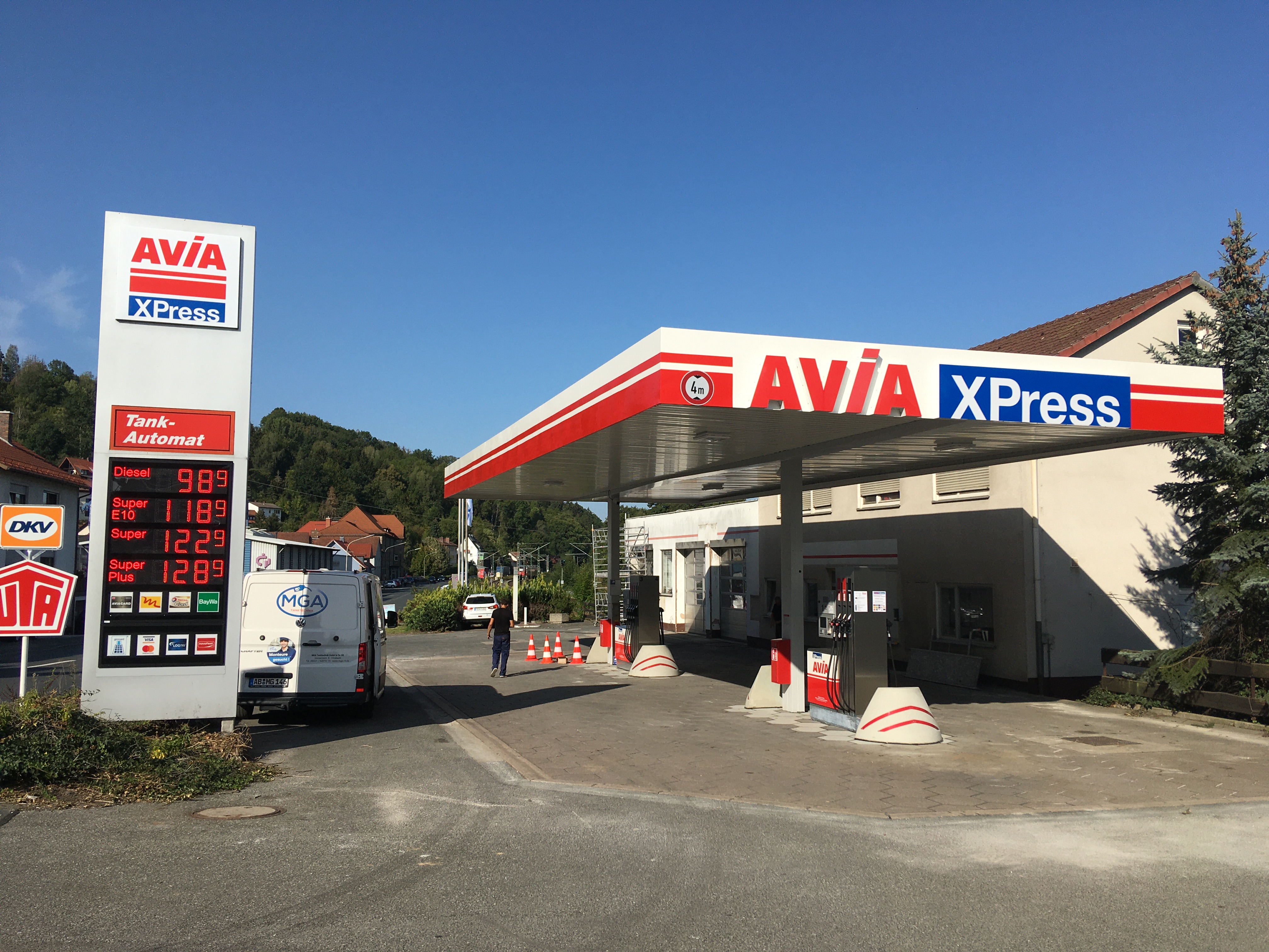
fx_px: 1063
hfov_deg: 61.7
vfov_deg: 48.2
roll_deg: -0.1
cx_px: 634
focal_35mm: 29
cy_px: 476
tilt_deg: +4.7
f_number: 2.2
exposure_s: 1/2481
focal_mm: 4.15
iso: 25
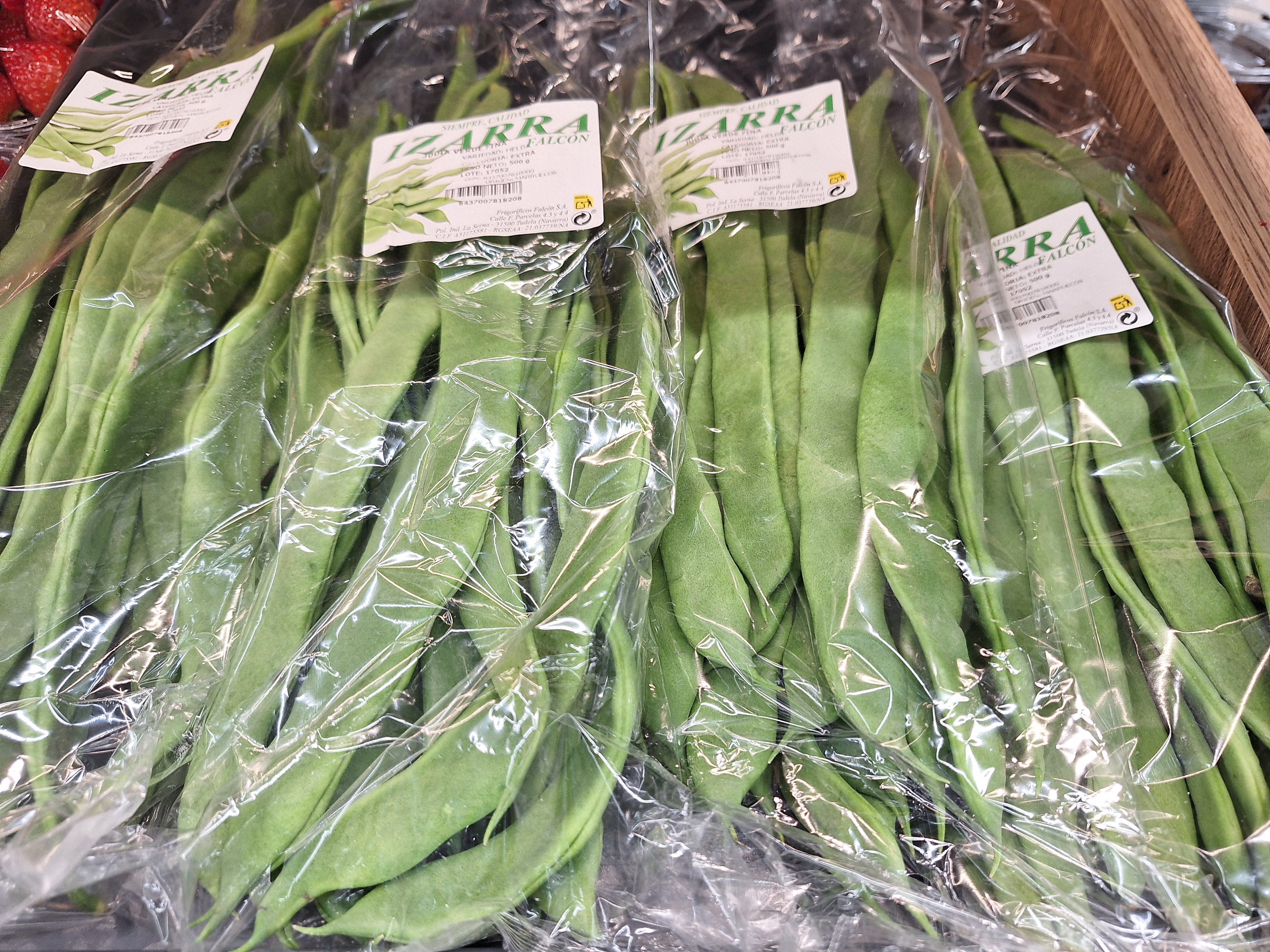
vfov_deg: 58.9
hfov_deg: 73.9
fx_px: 844
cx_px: 635
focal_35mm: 23
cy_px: 476
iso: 64
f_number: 1.8
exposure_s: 1/100
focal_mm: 5.54
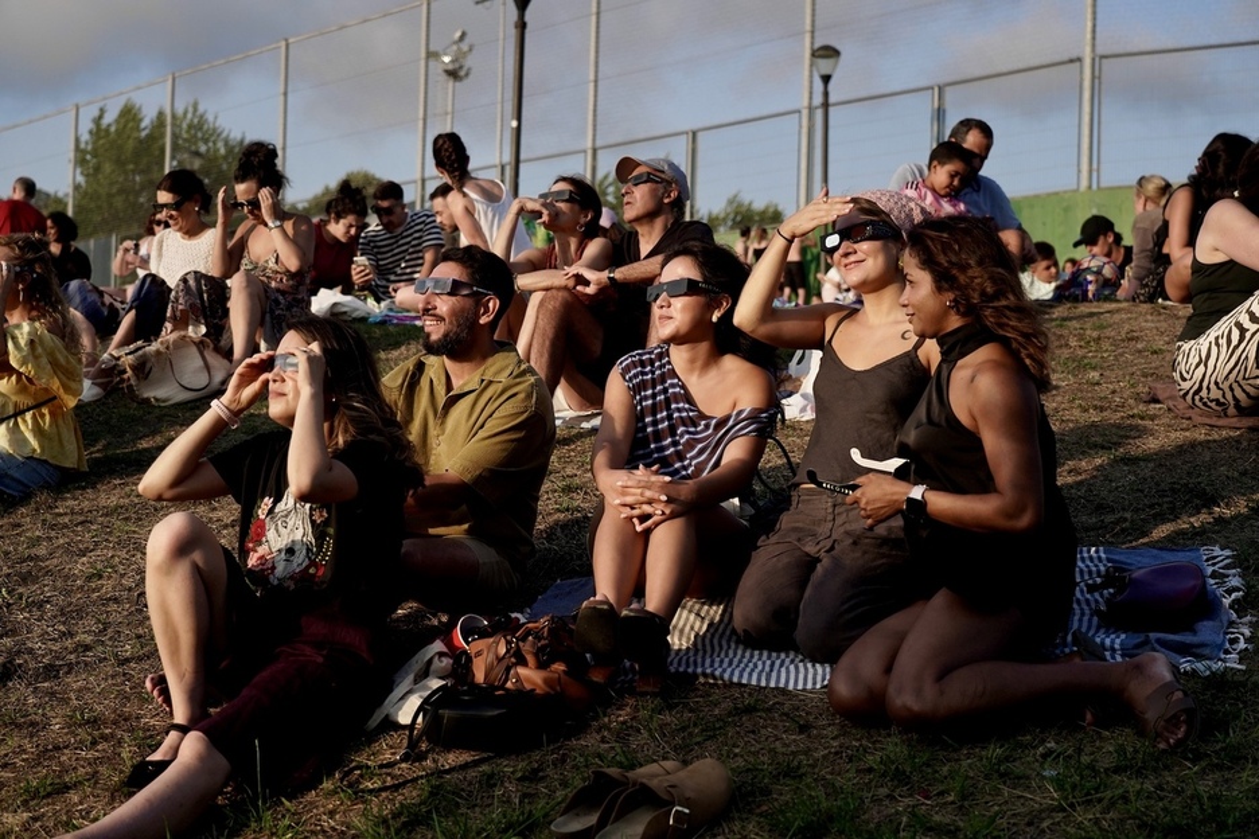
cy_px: 420
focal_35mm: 46
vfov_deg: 29.2
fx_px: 1609
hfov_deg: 42.7
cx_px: 630
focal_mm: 46
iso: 500
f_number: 4
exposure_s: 1/1250
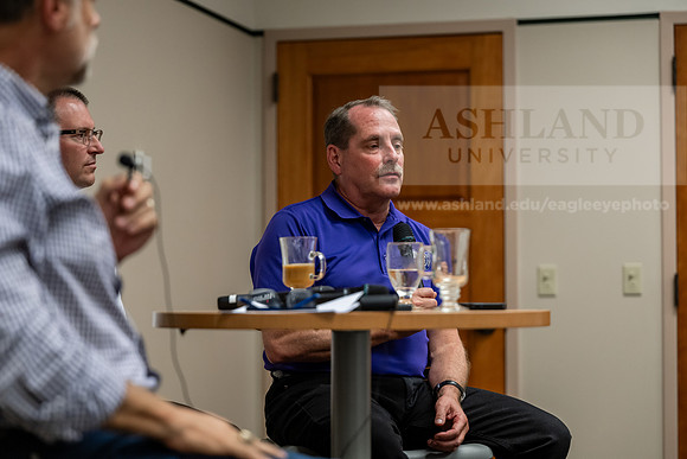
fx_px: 1775
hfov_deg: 21.9
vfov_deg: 14.7
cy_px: 230
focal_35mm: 93
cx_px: 344
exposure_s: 1/200
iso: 1600
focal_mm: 93
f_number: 2.8
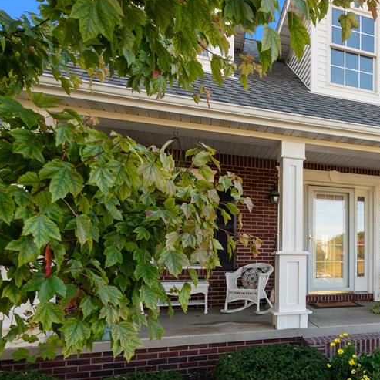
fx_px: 373
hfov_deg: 45.6
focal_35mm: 30
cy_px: 221
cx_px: 379
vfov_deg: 53.8
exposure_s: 1/125
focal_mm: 17
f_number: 9
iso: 320
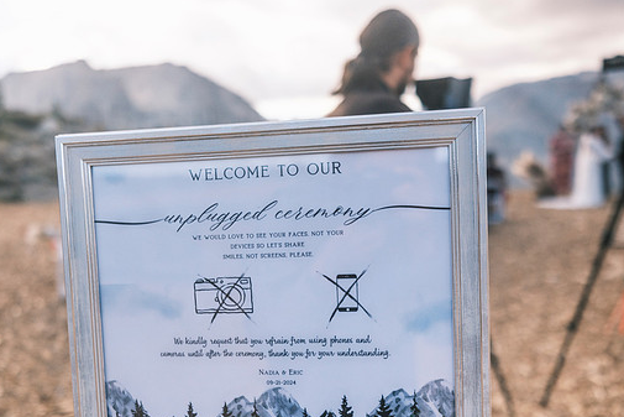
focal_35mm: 31
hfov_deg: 60.2
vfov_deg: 42.3
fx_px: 537
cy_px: 236
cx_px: 293
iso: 400
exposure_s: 1/8000
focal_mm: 18
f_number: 1.4
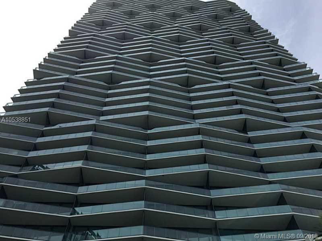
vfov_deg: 48.2
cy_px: 120
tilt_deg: +55.8
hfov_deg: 61.7
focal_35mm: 29
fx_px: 270
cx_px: 161
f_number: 2.2
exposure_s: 1/2639
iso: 32
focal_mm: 4.15
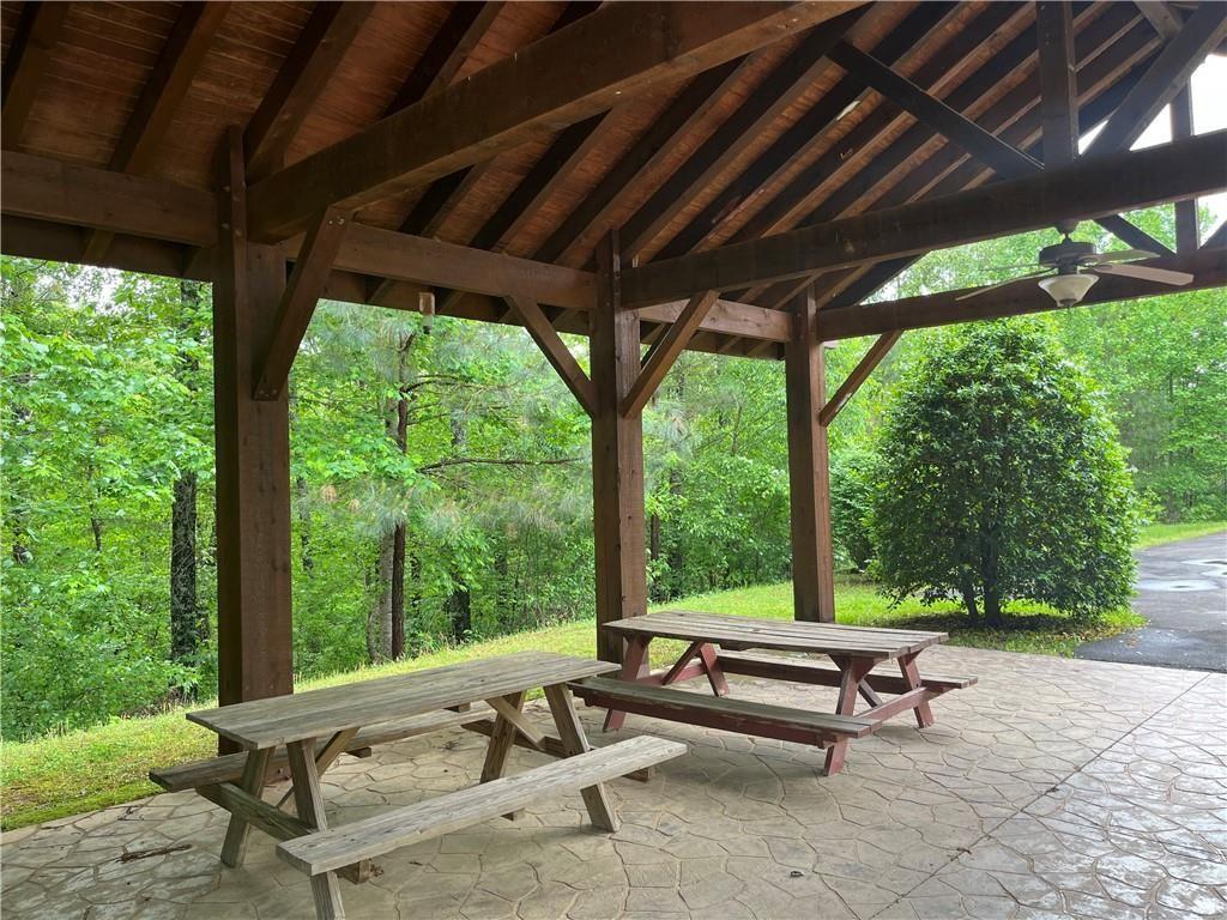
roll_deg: +1.3
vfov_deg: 53.1
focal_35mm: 26
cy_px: 460
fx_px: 922
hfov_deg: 67.3
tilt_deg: +2.5
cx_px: 614
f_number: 1.6
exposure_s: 1/122
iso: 40
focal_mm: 5.1
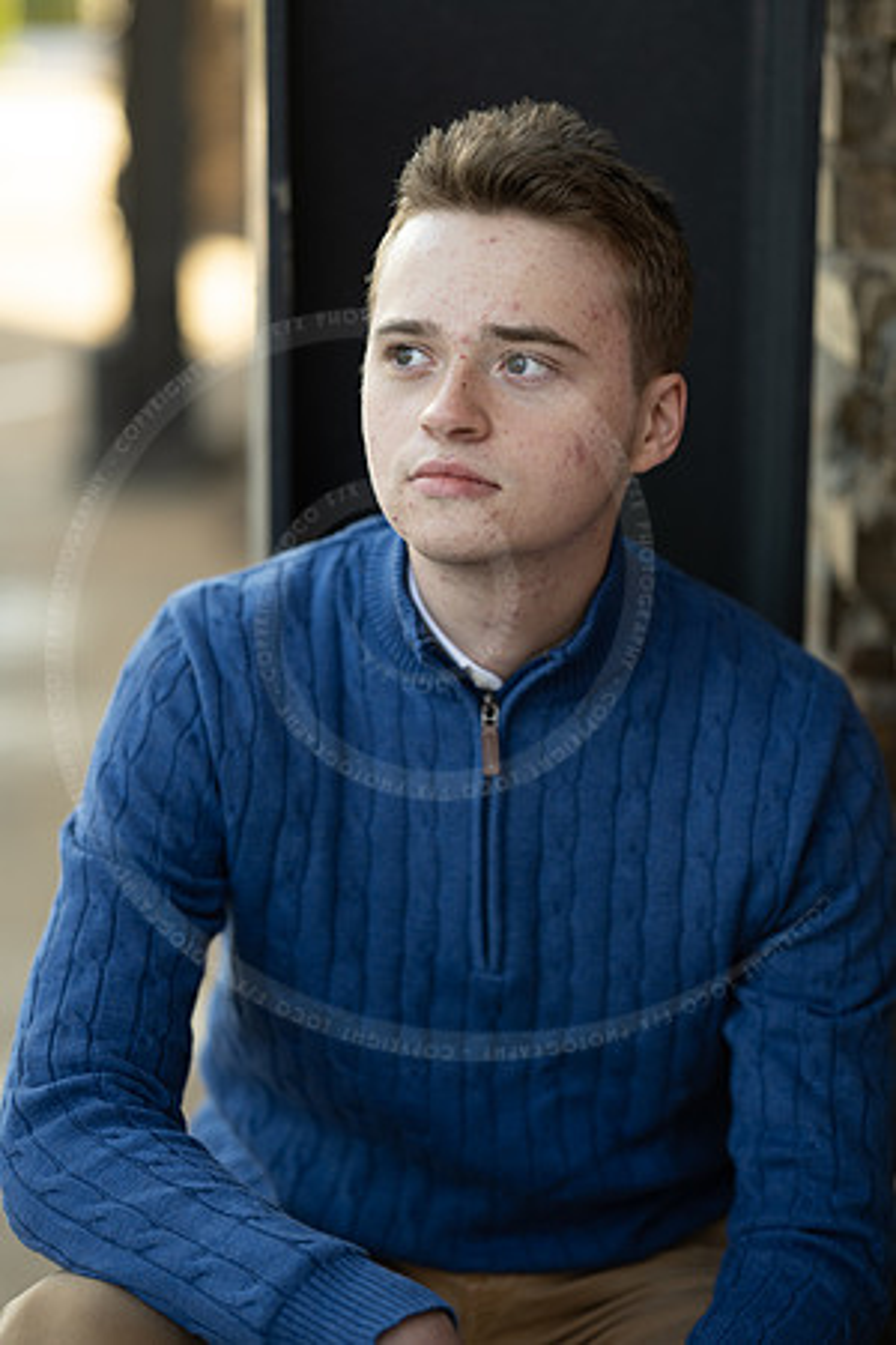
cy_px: 672
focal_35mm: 85
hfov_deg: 16.1
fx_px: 3173
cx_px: 448
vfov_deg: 23.9
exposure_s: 1/160
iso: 100
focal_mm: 85
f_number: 1.8
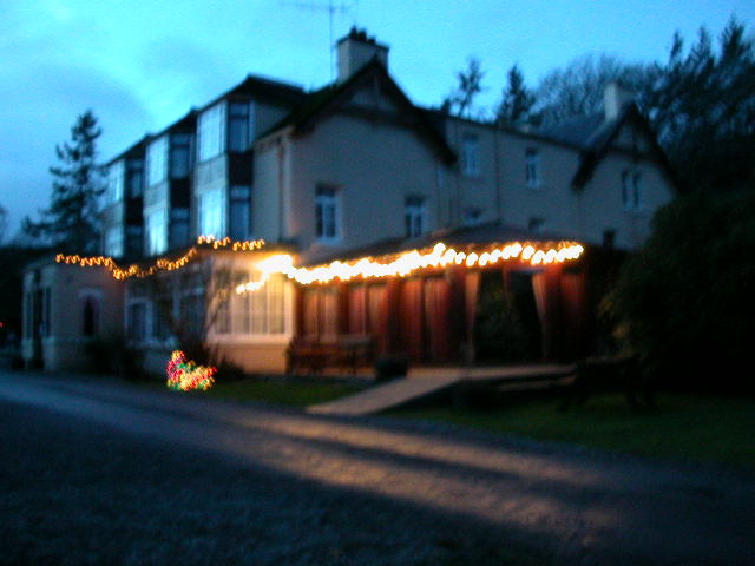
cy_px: 283
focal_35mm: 37
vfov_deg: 38.7
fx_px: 807
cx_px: 378
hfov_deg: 50.1
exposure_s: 1
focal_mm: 5.6
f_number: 2.7
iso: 400
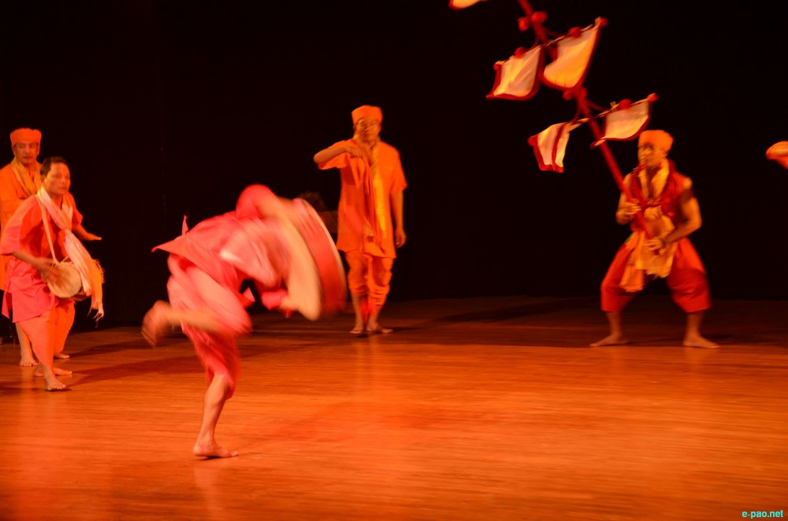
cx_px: 394
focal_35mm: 105
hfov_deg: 19.5
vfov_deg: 13.0
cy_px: 260
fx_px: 2293
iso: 800
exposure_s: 1/60
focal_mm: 70
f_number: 5.3
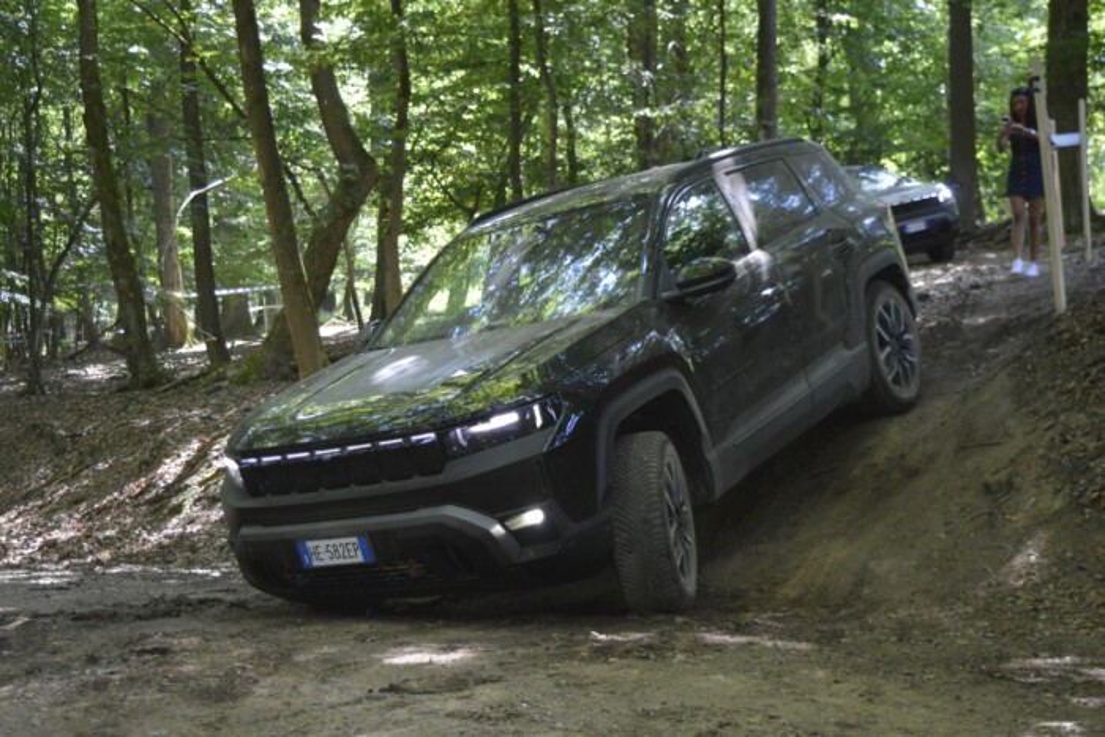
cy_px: 368
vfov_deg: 26.5
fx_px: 1566
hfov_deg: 38.9
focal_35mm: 51
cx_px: 552
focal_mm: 34
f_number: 4.5
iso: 2800
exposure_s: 1/500
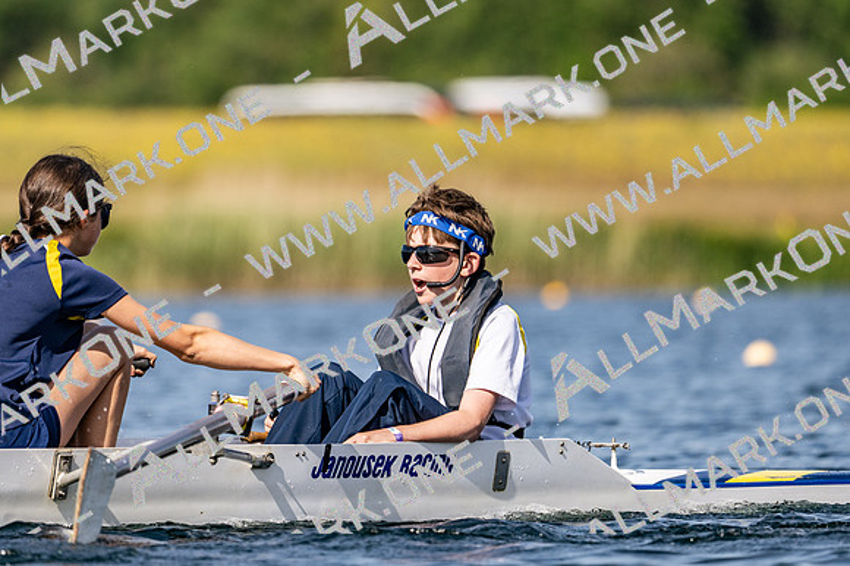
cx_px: 425
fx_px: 14158
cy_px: 283
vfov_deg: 2.3
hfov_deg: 3.4
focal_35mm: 600
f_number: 4.5
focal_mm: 400
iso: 160
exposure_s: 1/2500
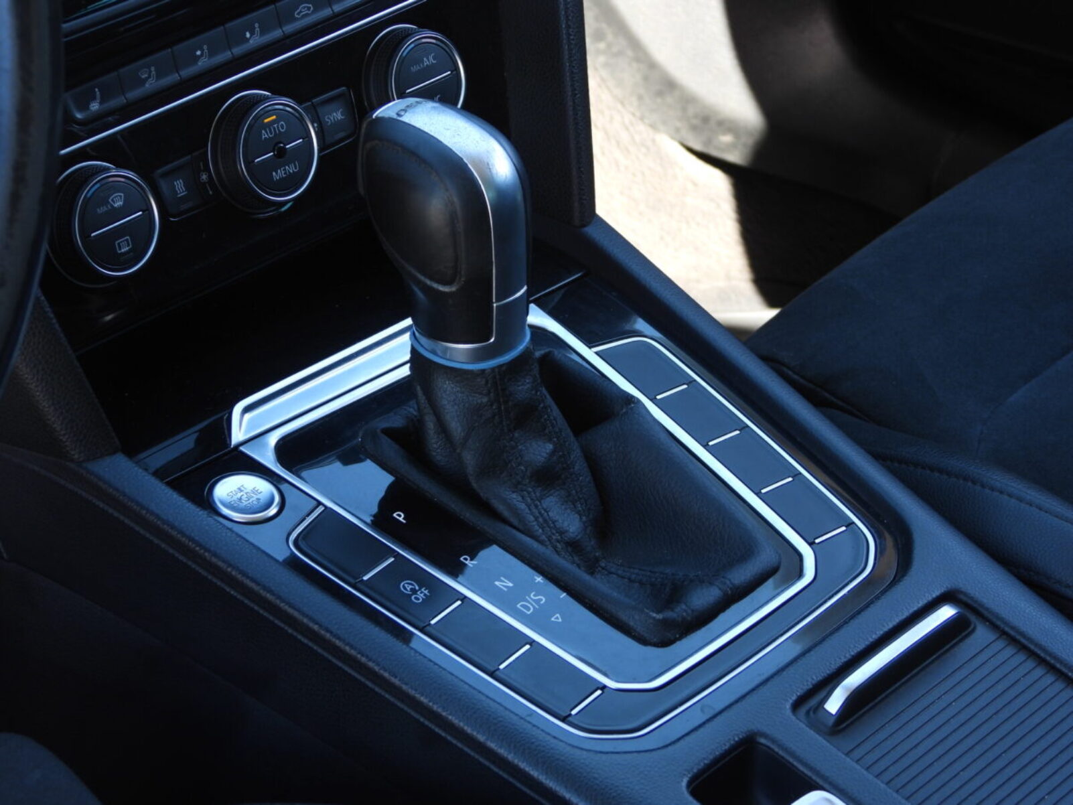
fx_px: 3565
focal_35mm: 115
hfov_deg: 17.1
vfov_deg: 12.9
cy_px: 402
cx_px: 536
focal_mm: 20.7
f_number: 4
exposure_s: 1/60
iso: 125
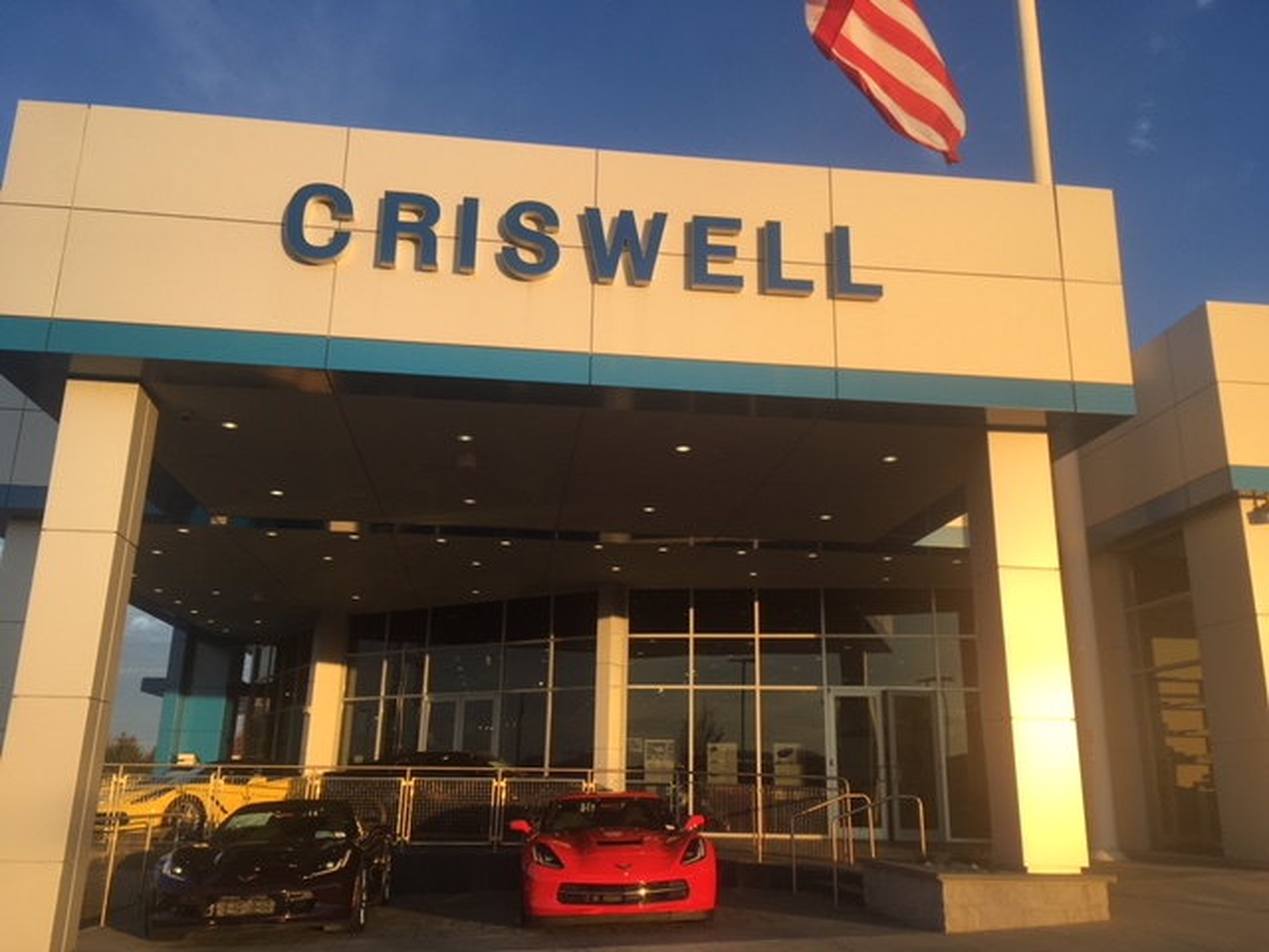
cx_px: 634
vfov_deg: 48.2
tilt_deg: +18.0
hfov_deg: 61.7
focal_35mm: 29
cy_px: 476
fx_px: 1063
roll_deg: -1.2
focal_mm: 4.15
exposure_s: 1/686
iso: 25
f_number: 2.2
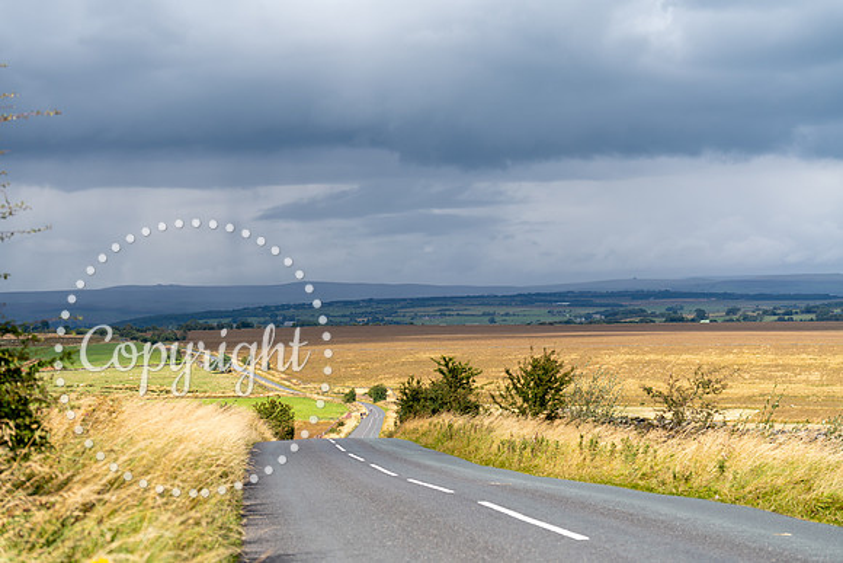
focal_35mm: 75
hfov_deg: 27.0
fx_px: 1757
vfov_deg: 18.2
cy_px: 282
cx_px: 422
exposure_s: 1/800
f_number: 4
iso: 100
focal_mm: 75
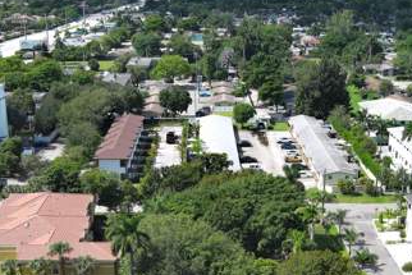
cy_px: 294
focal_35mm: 72
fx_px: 824
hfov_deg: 28.1
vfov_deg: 18.3
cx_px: 202
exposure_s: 1/867
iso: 100
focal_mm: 10.57
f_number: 2.8
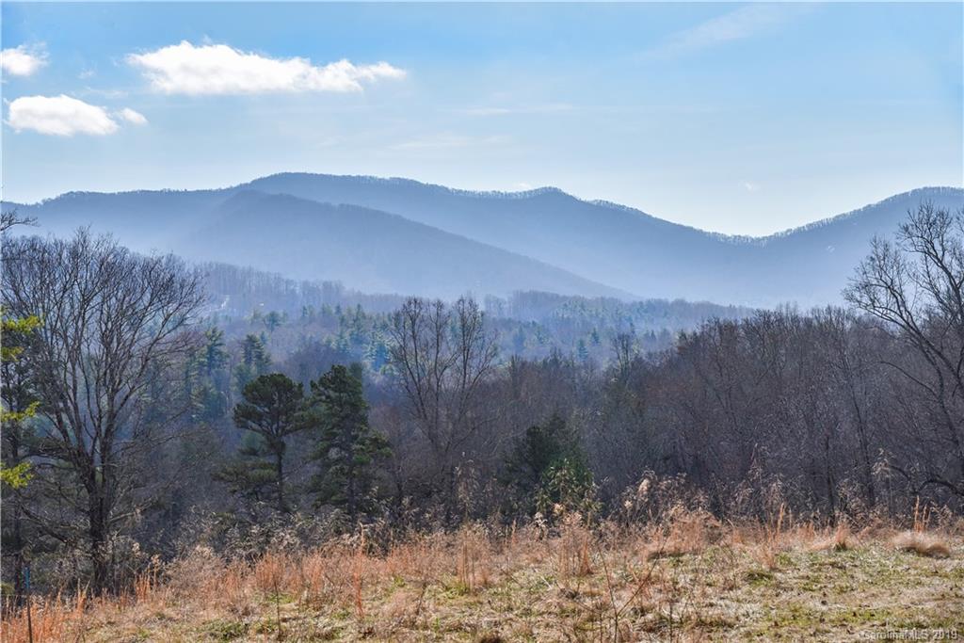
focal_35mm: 78
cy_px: 322
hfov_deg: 26.0
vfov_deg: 17.5
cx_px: 482
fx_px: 2089
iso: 800
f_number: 8
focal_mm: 78
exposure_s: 1/1000
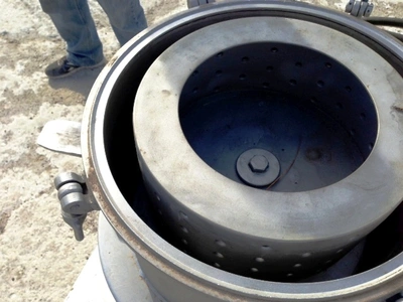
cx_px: 202
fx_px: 384
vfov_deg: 42.9
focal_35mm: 33
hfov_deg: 55.4
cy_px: 151
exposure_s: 1/371
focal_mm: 4.13
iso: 50
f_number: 2.4
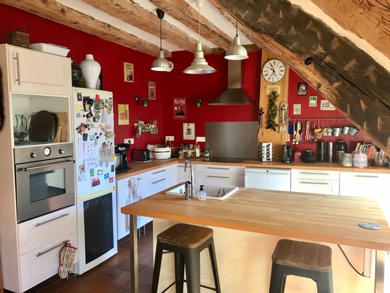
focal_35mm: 28
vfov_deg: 49.7
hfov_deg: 63.4
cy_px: 146
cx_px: 195
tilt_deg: -5.0
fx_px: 315
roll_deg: -0.6
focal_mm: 3.99
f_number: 1.8
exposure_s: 1/33
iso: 32
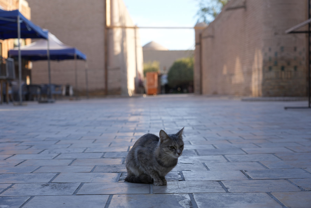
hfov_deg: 33.9
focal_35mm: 59
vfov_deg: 23.0
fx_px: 510
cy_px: 104
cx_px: 156
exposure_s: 1/200
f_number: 4.5
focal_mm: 59
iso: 100
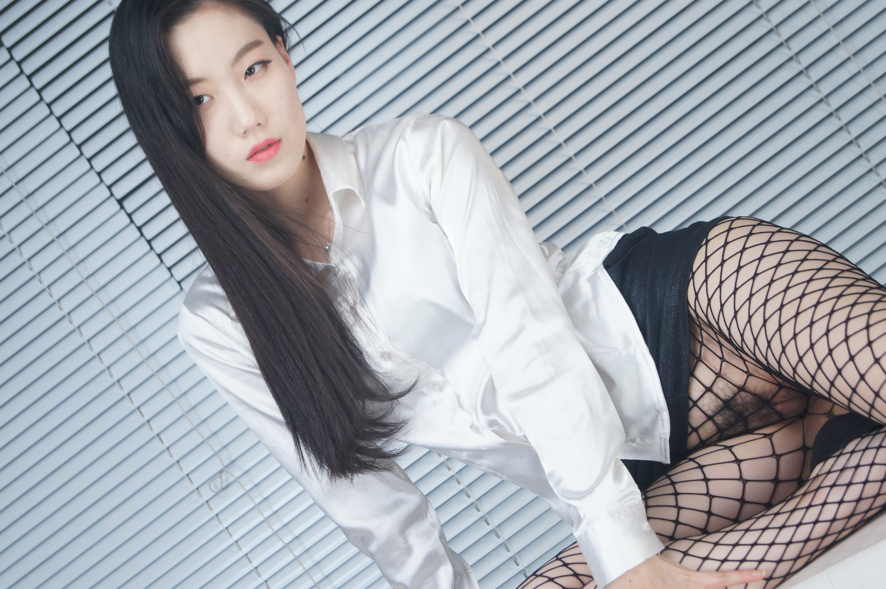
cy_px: 294
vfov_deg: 16.5
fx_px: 2028
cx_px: 443
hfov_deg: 24.6
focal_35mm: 82
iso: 800
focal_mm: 55
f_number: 5.6
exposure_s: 1/160
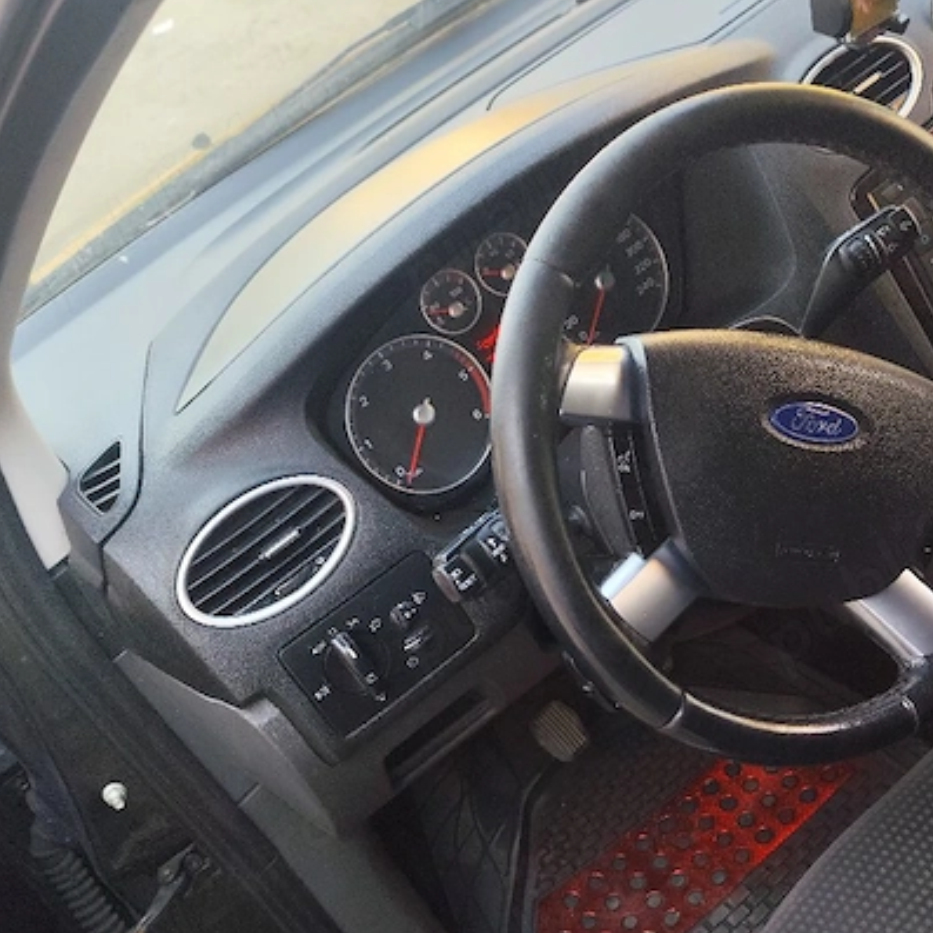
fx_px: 1250
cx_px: 646
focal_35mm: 41
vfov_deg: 40.5
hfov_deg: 40.3
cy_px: 606
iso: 100
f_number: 1.65
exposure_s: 1/100
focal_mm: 6.19
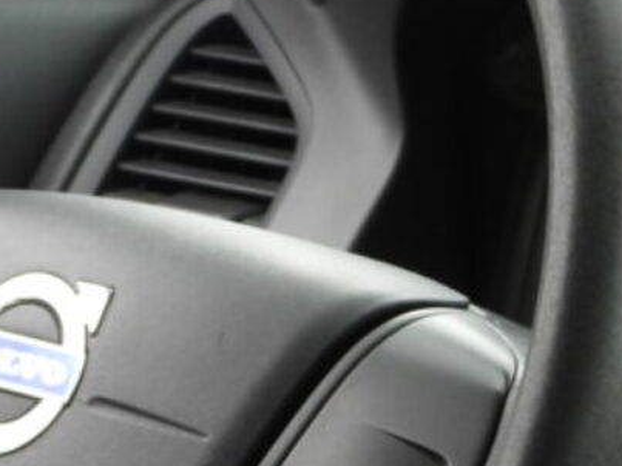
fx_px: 5712
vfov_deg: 4.7
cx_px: 150
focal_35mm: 318
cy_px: 435
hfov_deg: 6.2
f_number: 3.5
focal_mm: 14.4
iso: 180
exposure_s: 1/60
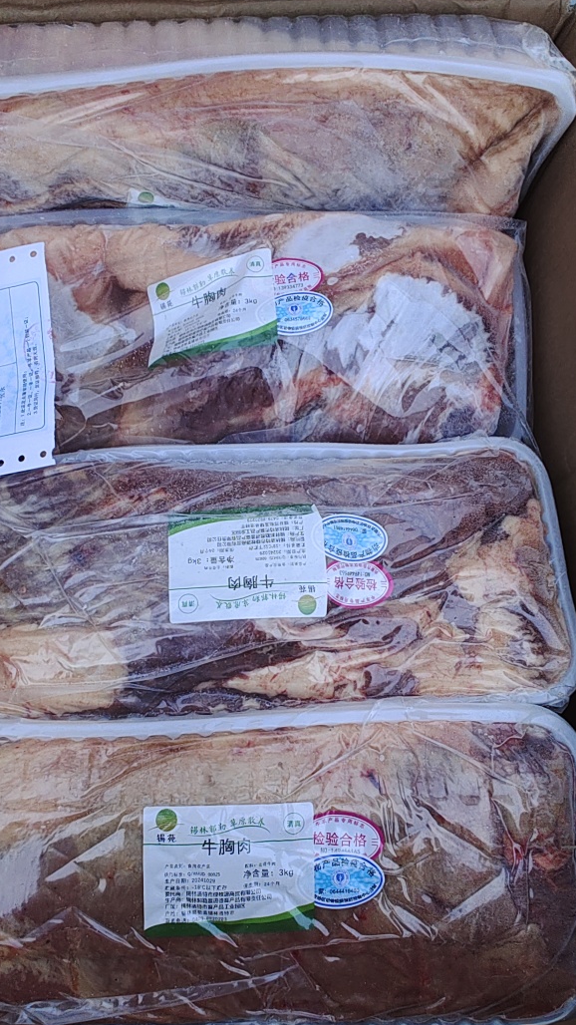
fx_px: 706
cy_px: 517
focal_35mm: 26
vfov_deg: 71.9
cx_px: 207
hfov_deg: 43.9
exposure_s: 1/50
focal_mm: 2.59
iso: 351
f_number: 2.2
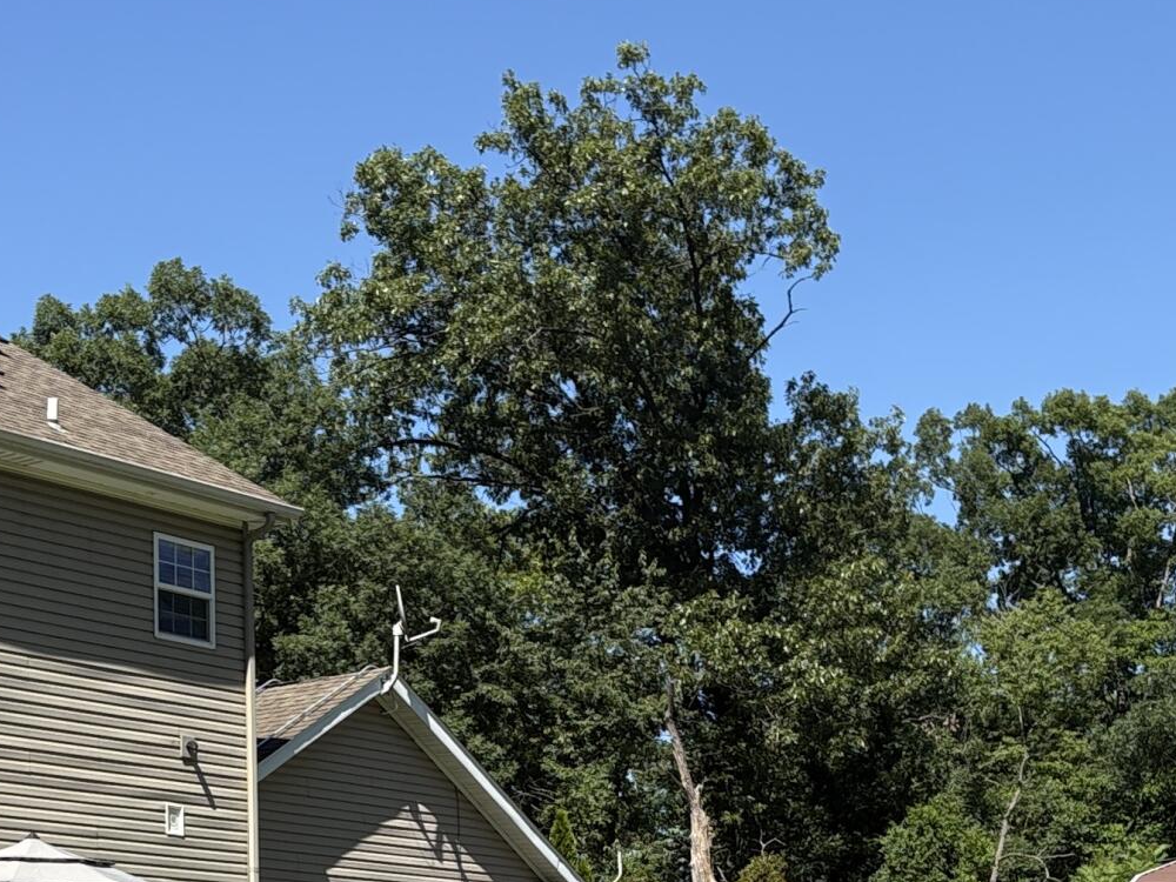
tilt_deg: +2.6
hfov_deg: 25.0
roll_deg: +1.7
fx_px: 2650
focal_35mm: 78
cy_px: 1042
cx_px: 468
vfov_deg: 18.0
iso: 50
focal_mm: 5.96
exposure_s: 1/2283
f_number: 1.6
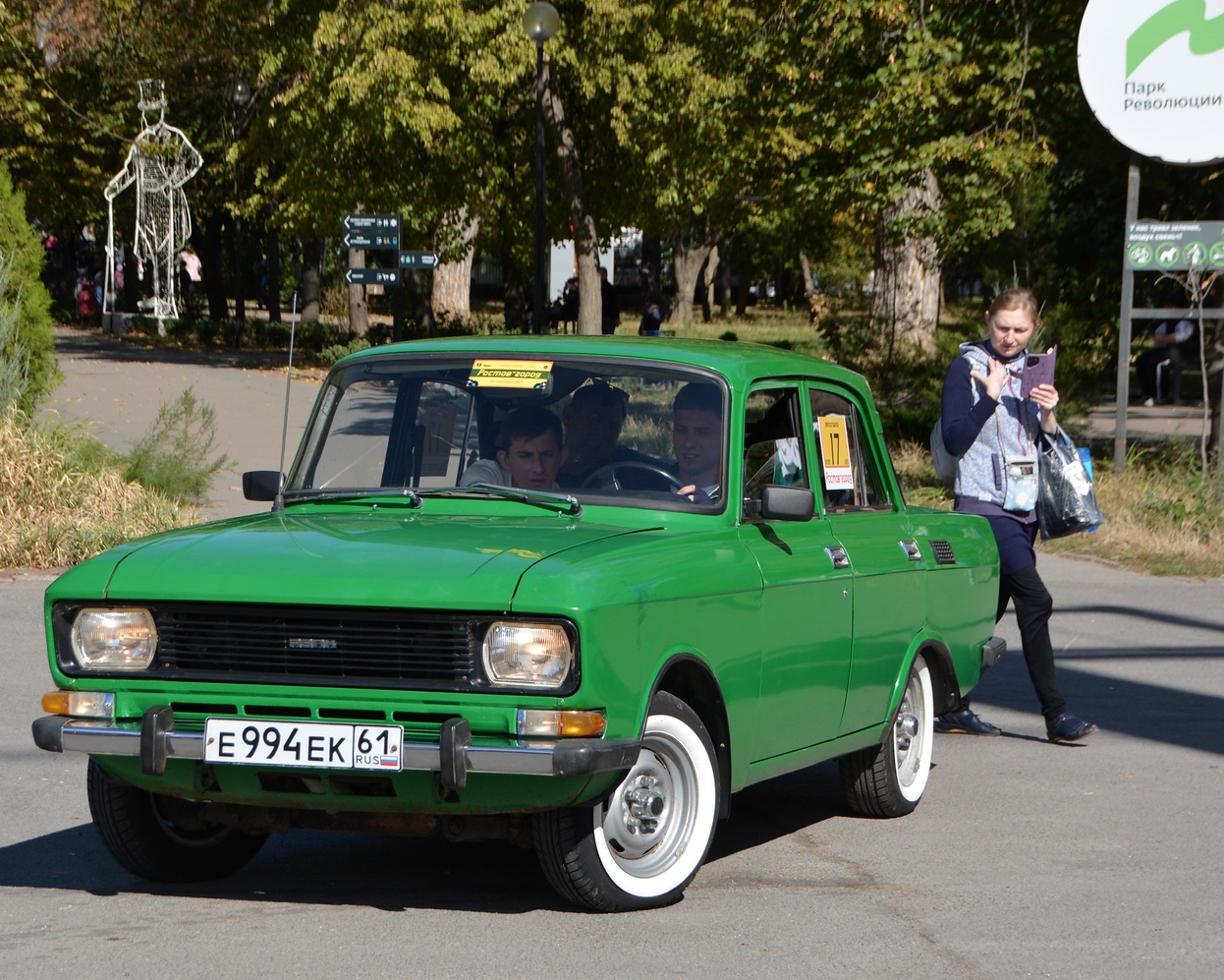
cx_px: 522
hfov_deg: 18.3
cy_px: 490
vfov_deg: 14.7
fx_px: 3804
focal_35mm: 105
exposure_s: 1/1600
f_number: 5.6
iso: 400
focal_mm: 62
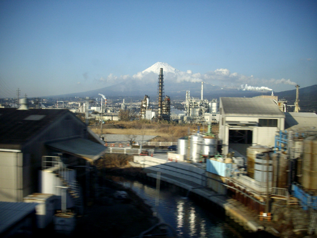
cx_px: 158
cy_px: 119
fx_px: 339
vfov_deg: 38.7
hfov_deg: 50.1
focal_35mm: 37
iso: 80
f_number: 5.6
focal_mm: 6.2
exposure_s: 1/200
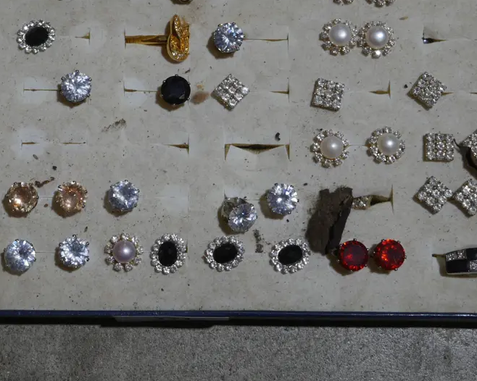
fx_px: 1073
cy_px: 125
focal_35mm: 76
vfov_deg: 20.1
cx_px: 196
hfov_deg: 25.0
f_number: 5.3
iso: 200
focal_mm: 25
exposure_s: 1/60
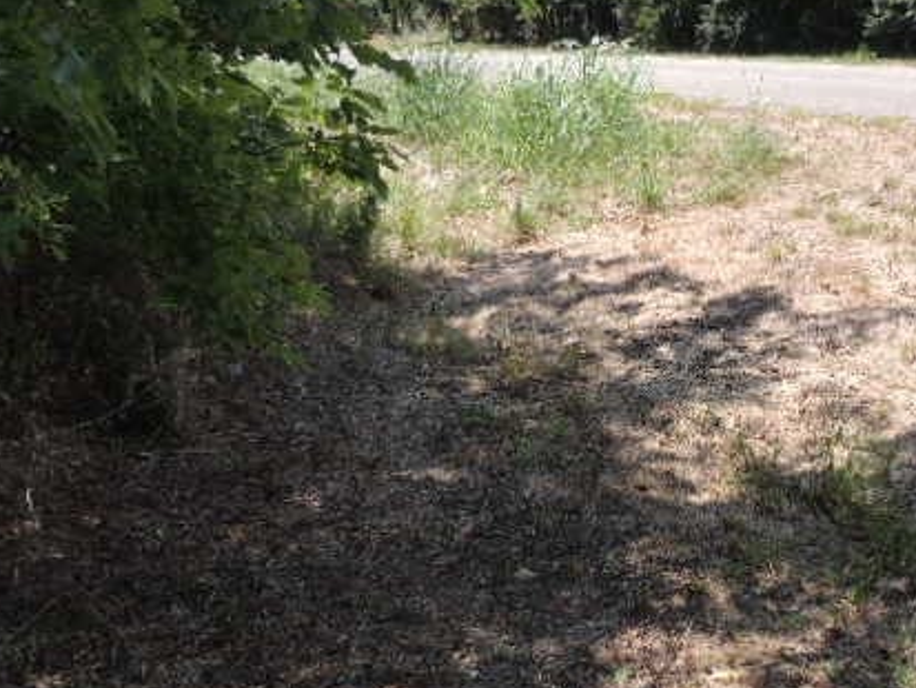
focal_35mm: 32
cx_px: 576
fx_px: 847
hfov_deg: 56.1
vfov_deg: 44.2
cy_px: 325
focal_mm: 4.3
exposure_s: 1/640
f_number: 3
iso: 100
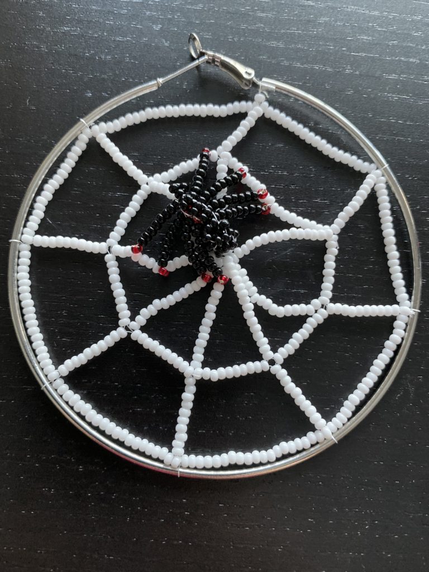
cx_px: 214
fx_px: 430
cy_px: 286
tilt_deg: -79.9
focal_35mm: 26
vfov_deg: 67.3
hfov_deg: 53.1
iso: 500
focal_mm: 4.25
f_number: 1.8
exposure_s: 1/60
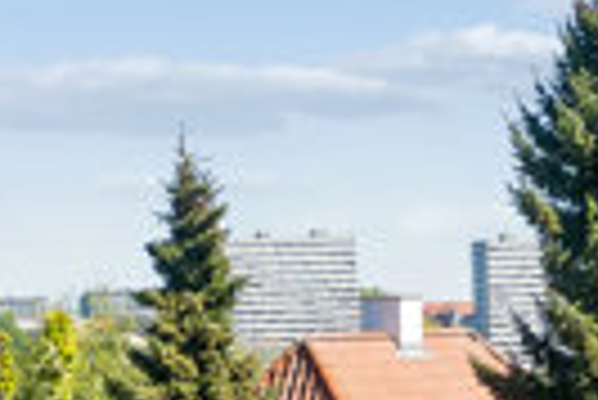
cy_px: 380
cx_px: 1430
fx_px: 6602
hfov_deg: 5.0
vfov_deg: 3.5
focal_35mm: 397
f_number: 2.5
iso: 320
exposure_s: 1/4000
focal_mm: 66
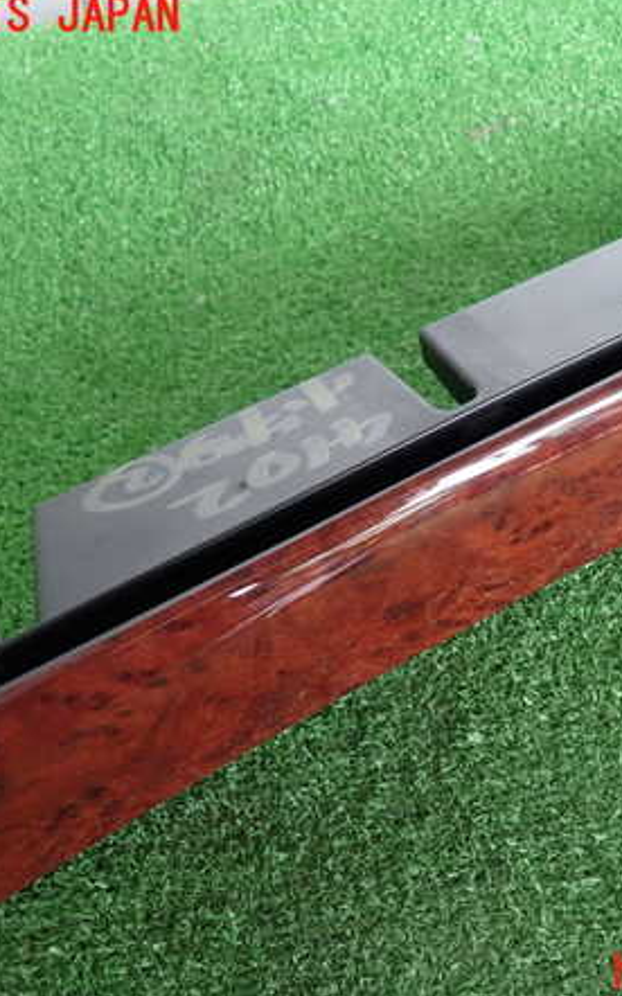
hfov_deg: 34.7
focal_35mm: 36
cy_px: 496
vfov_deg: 54.0
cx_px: 446
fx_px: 977
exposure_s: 1/50
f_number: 2
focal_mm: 4.5
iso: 200
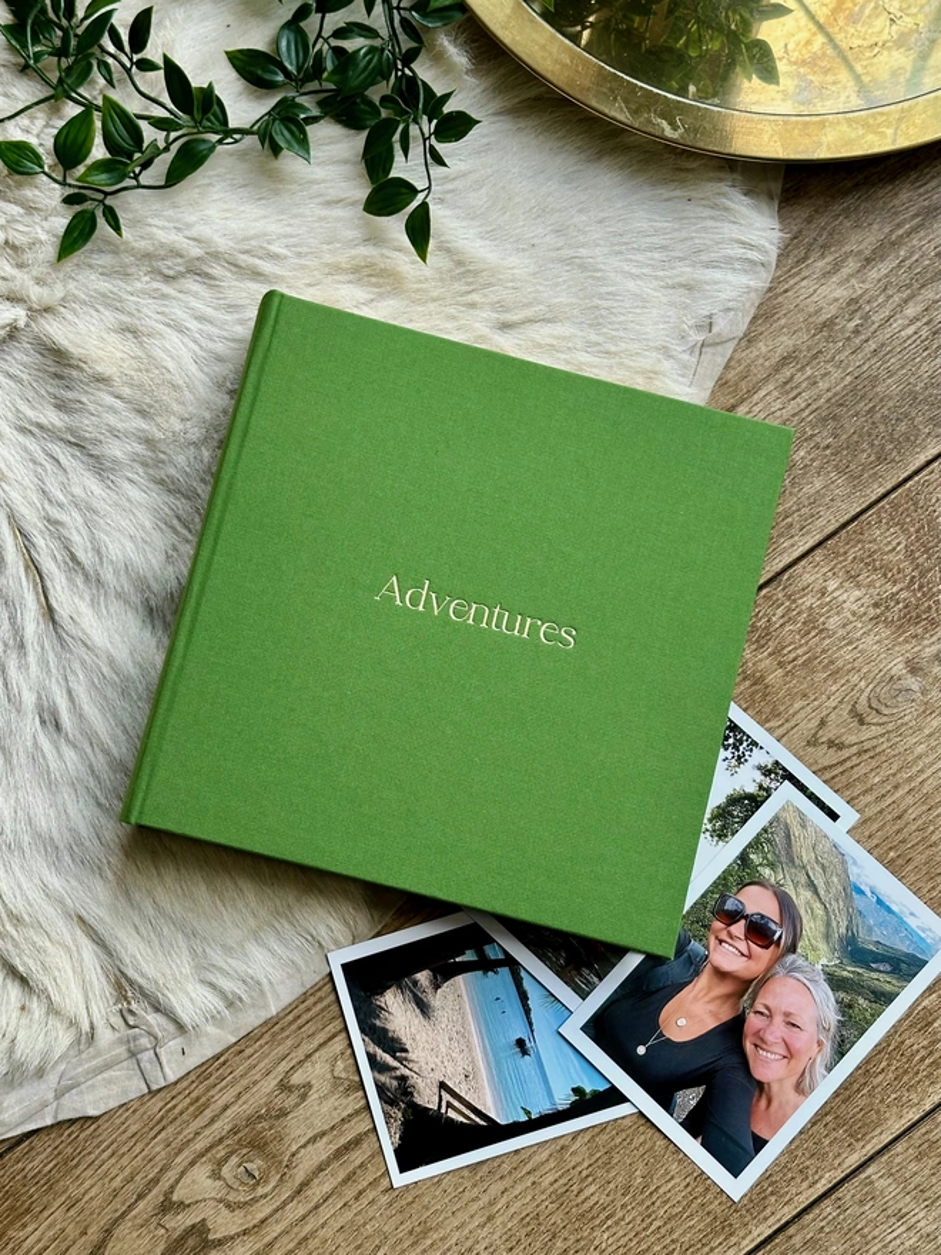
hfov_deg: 30.3
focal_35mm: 48
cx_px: 470
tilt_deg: -79.2
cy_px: 628
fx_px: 1740
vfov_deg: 39.7
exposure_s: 1/138
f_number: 1.78
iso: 64
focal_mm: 6.86
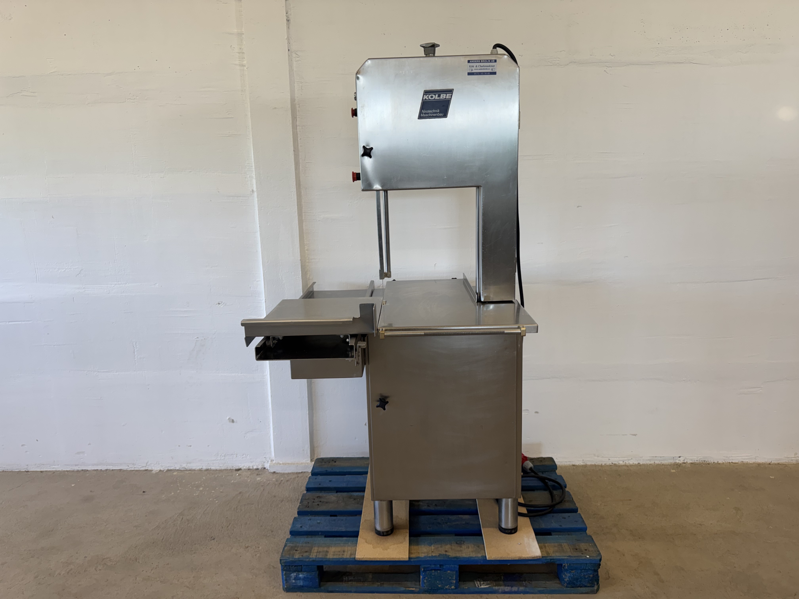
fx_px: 554
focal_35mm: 24
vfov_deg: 56.8
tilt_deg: -11.6
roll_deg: +1.5
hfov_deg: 71.6
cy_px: 300
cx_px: 400
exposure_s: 1/100
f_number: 1.78
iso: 64
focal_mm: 6.76
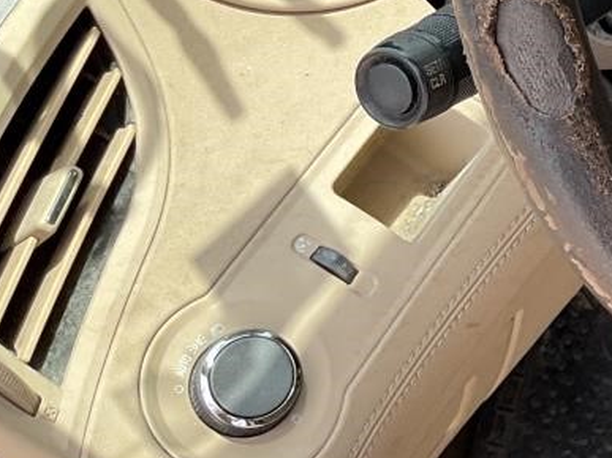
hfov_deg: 17.8
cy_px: -158
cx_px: 979
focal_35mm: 96
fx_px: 1697
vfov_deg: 14.7
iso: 16
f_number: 1.8
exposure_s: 1/329
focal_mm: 3
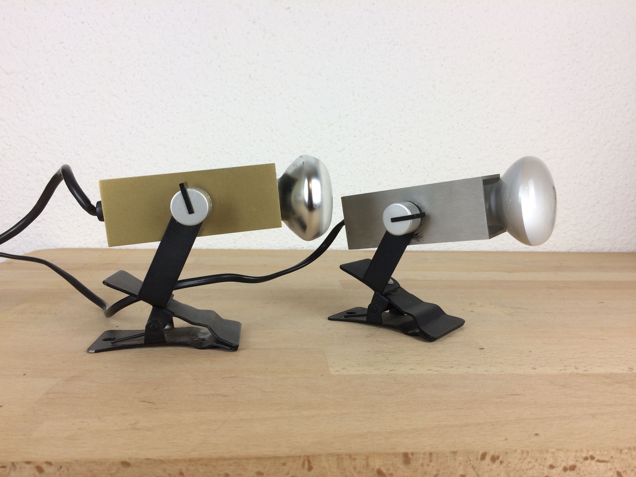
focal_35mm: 29
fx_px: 533
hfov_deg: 61.7
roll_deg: -0.3
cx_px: 318
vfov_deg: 48.2
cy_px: 238
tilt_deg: -5.2
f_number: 2.2
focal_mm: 4.15
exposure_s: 1/50
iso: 32
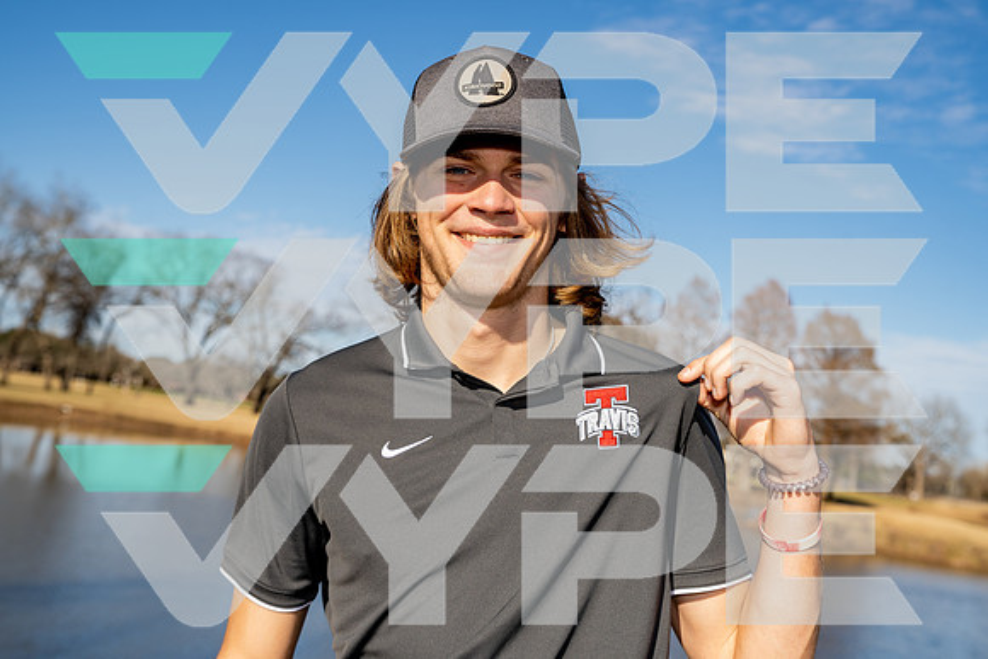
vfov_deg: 27.0
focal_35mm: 50
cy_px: 330
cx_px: 494
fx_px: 1372
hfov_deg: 39.6
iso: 100
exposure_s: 1/250
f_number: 5.6
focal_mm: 50
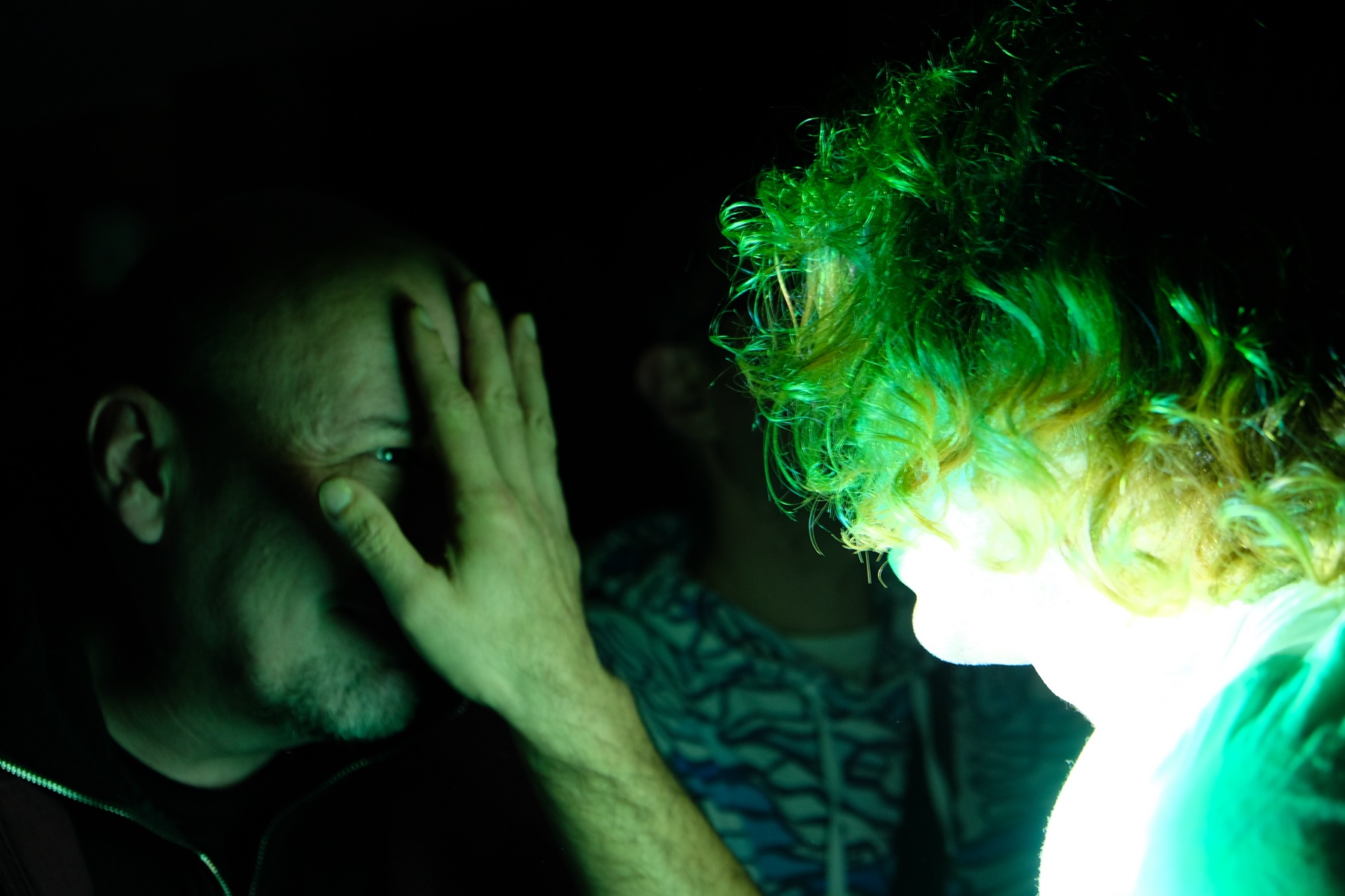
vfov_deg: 21.2
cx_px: 672
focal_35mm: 64
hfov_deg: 31.4
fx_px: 2391
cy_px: 448
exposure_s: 1/20
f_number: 4
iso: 640
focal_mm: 42.5
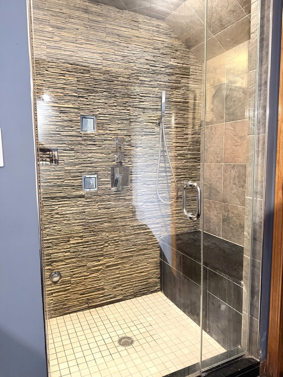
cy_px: 188
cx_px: 142
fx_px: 262
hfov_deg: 56.8
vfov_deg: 71.6
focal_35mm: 24
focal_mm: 6.76
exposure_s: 1/30
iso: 1250
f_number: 1.78
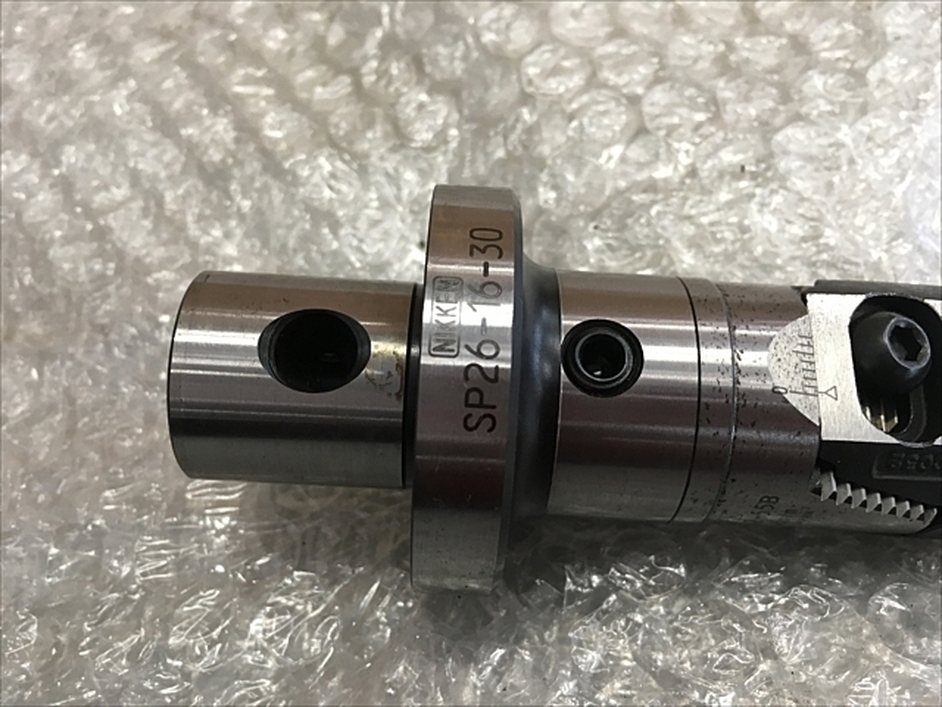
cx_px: 471
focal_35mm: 29
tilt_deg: -63.7
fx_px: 789
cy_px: 354
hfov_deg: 61.7
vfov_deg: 48.2
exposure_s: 1/30
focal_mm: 4.15
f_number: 2.2
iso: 64
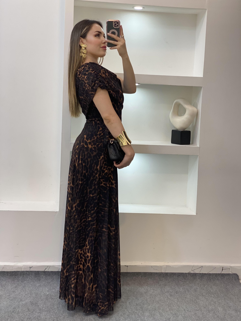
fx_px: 483
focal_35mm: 52
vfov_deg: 36.8
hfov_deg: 28.0
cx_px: 120
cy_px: 160
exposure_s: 1/100
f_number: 2
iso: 80
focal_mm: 6
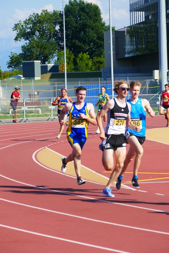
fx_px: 1310
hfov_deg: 7.4
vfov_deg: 11.1
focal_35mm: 186
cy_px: 126
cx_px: 84
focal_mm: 67.72
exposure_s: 1/1000
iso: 125
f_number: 4
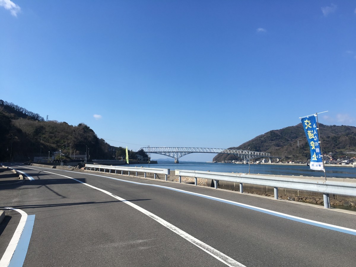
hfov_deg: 61.7
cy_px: 134
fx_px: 298
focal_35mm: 29
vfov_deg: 48.2
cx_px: 178
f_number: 2.2
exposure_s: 1/1748
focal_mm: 4.15
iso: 25
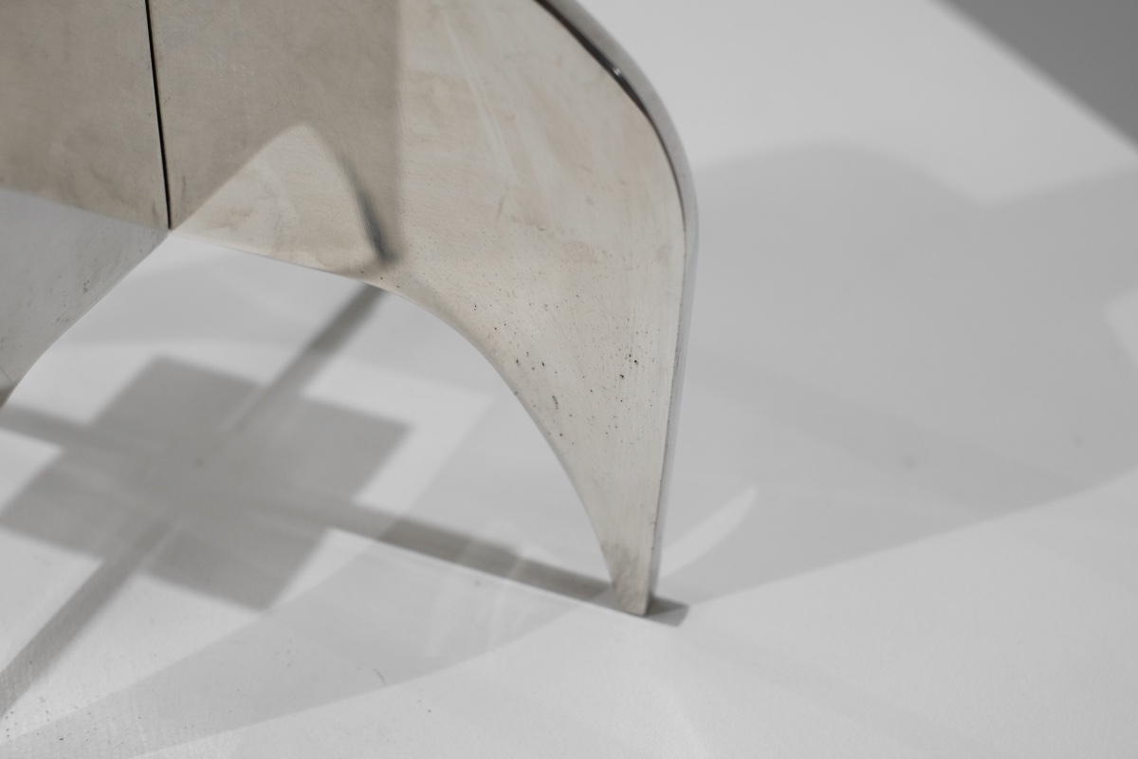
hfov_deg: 37.5
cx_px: 569
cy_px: 380
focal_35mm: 53
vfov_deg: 25.5
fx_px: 1675
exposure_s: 1/280
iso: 800
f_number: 4
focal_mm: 35
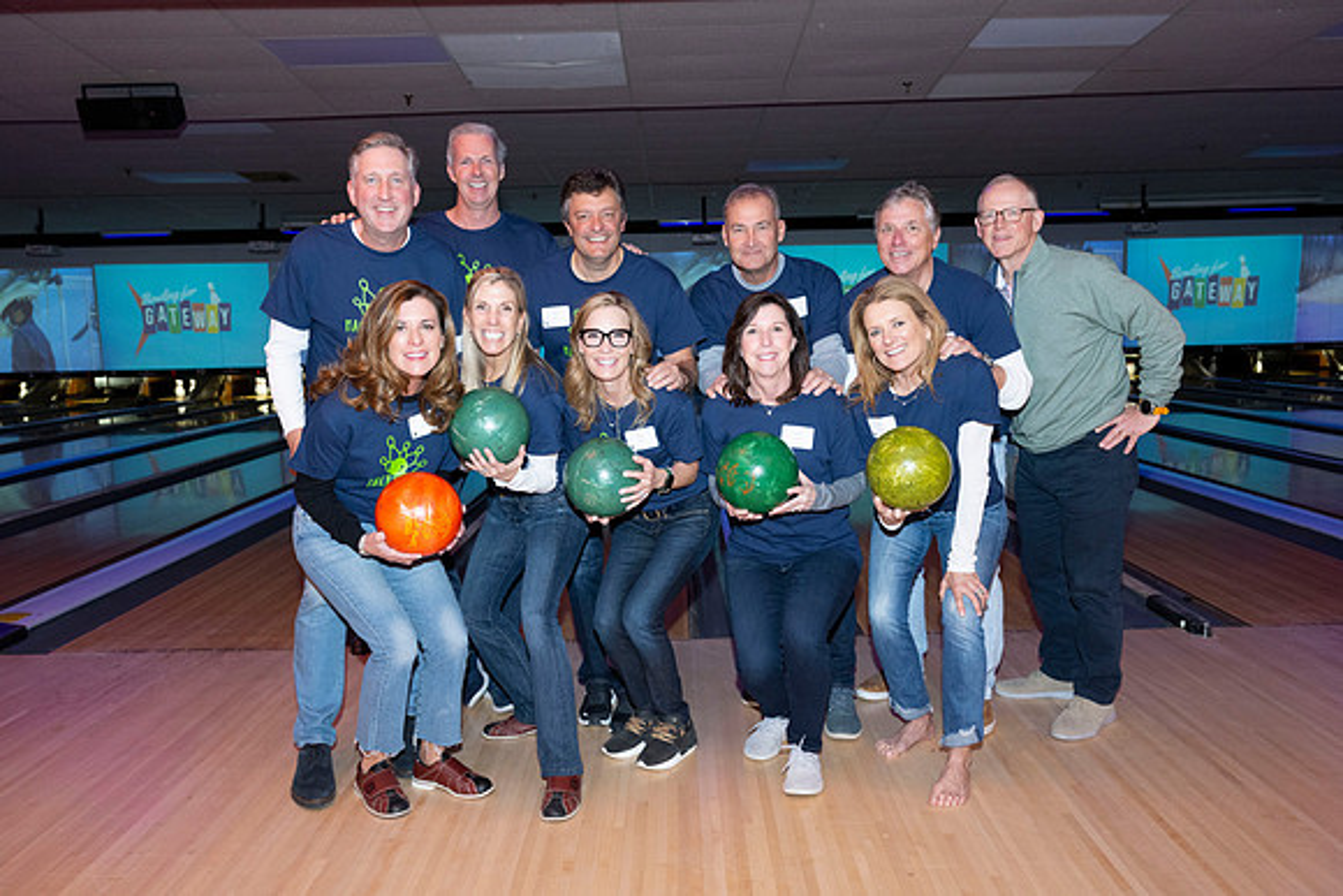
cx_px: 672
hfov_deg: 65.5
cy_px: 448
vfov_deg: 46.4
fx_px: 1045
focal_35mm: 28
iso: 1600
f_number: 5.6
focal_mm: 28
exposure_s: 1/60
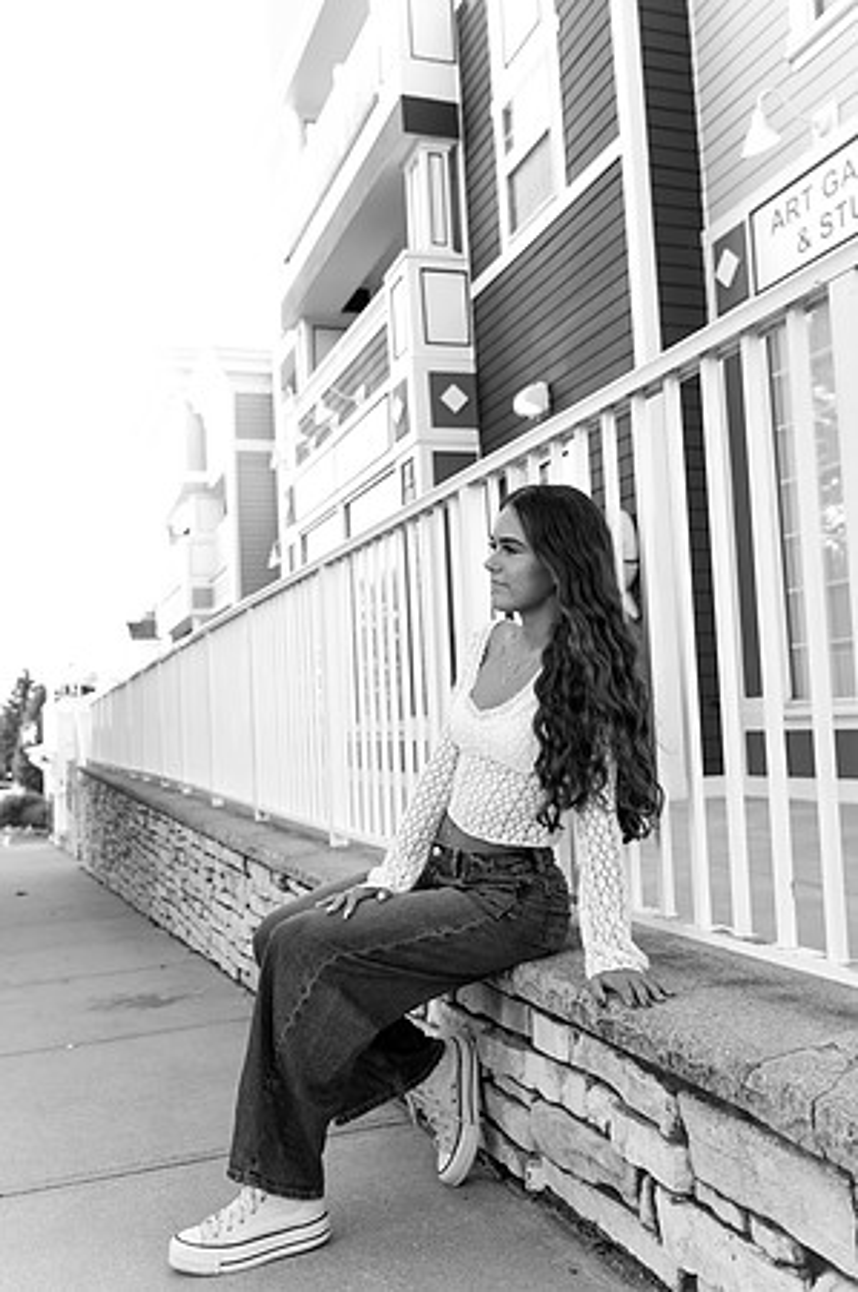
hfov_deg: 41.0
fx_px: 1147
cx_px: 429
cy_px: 646
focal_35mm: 32
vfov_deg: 58.8
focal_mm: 32
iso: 1600
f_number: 4
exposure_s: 1/1000
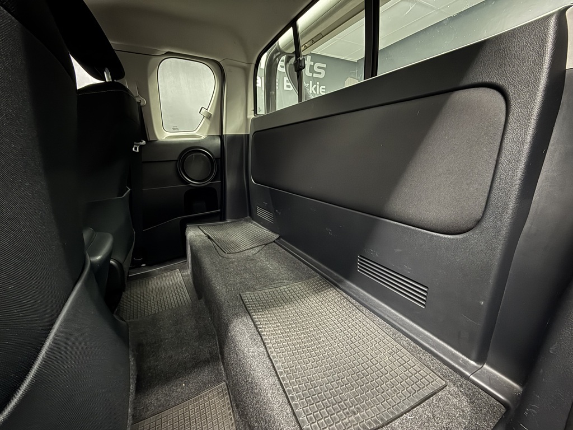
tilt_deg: -15.1
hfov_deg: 102.1
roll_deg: +0.7
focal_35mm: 14
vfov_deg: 85.7
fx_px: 232
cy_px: 215
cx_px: 286
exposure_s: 1/10
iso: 640
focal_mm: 2.22
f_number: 2.2
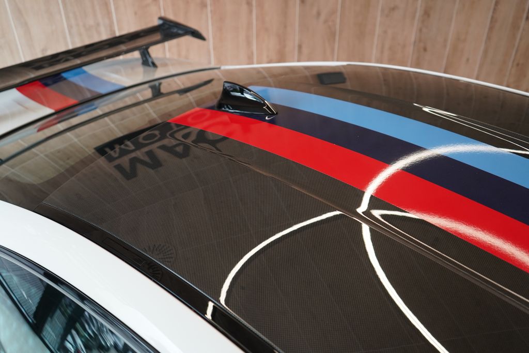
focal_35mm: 32
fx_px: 470
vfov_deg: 41.1
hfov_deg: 58.7
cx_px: 264
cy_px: 176
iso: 1600
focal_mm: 32
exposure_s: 1/160
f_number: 4
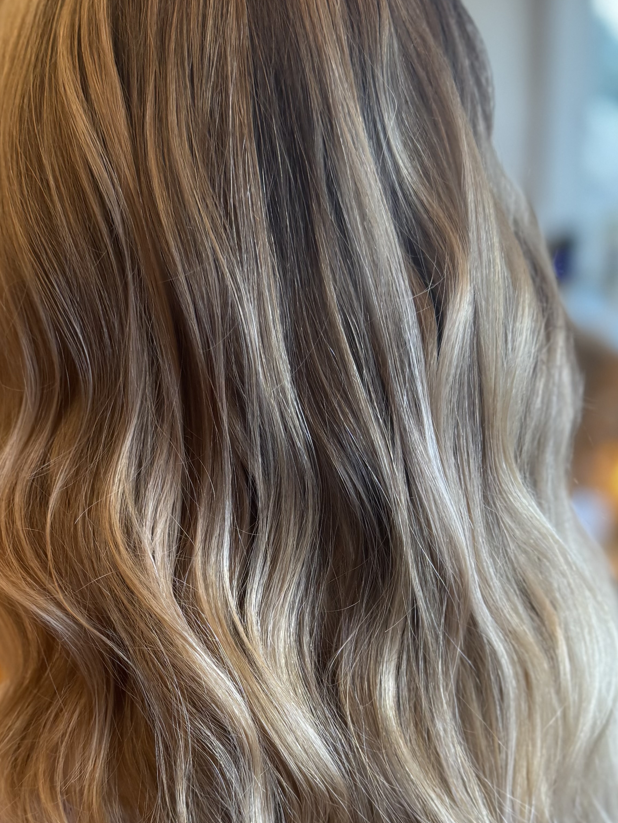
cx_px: 279
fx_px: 1071
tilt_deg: -20.5
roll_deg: +1.8
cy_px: 548
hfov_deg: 32.2
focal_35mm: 45
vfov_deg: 41.5
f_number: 1.78
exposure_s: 1/120
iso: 125
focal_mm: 6.76
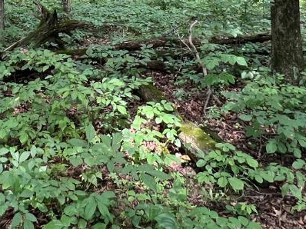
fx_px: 433
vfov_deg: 24.5
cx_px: 40
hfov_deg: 36.8
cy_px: -93
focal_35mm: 49
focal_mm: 1.57
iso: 80
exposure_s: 1/99
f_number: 1.8
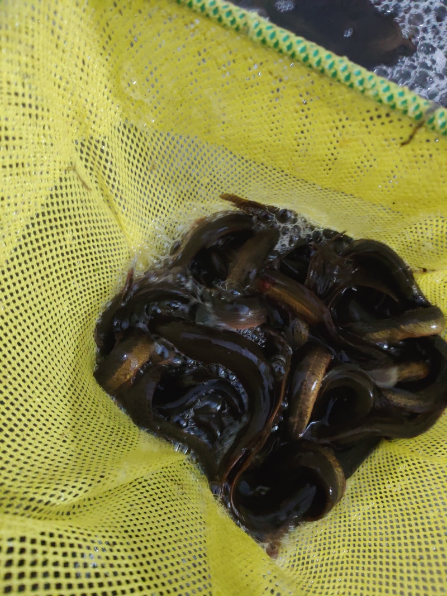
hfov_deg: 53.1
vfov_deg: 67.3
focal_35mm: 26
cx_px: 224
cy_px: 298
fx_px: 448
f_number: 1.88
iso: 5171
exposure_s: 1/50
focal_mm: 4.84
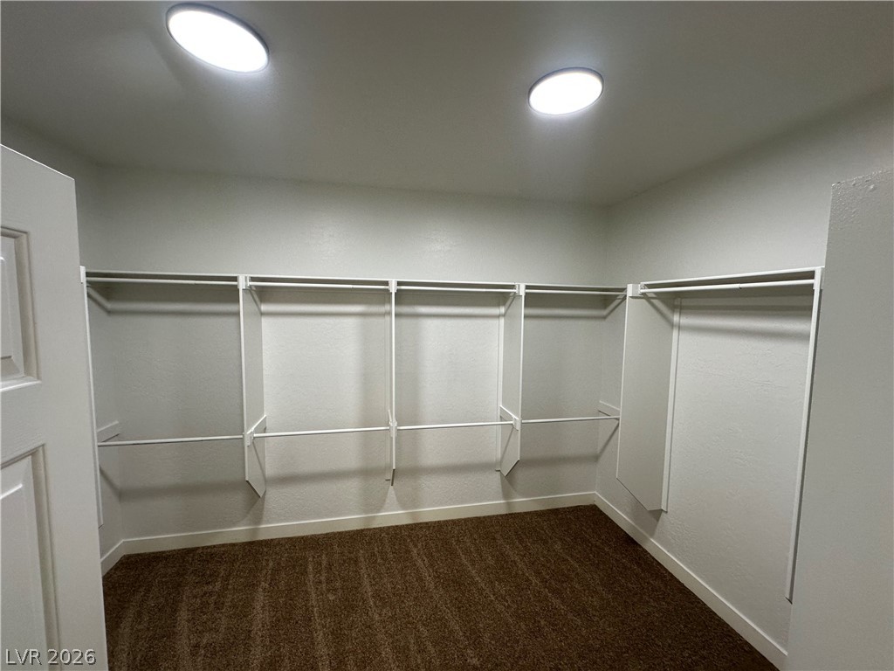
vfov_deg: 85.7
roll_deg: -0.7
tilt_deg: -4.8
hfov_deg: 102.1
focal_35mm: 14
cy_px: 336
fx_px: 362
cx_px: 447
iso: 160
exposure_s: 1/120
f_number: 2.2
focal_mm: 2.22
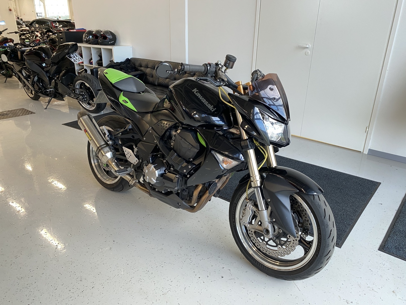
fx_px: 305
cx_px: 203
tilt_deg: -22.2
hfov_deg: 67.3
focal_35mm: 26
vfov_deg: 53.1
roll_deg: -1.0
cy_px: 152
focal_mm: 4.25
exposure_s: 1/50
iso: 160
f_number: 1.8
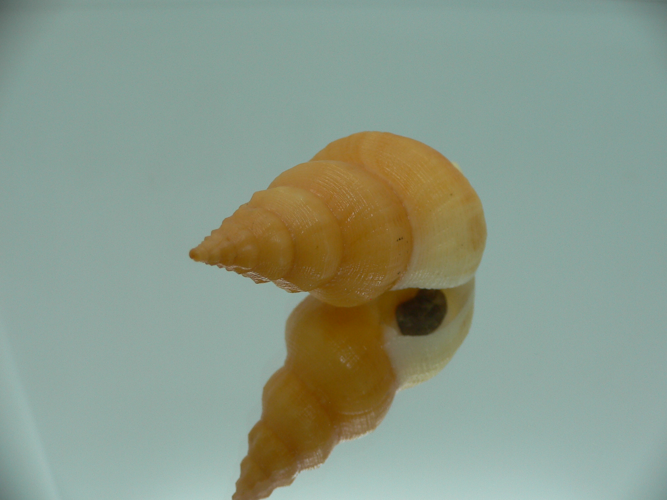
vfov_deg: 40.7
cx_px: 334
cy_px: 250
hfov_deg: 52.6
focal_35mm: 35
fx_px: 674
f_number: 2.8
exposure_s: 1/60
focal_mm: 4.6
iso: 80
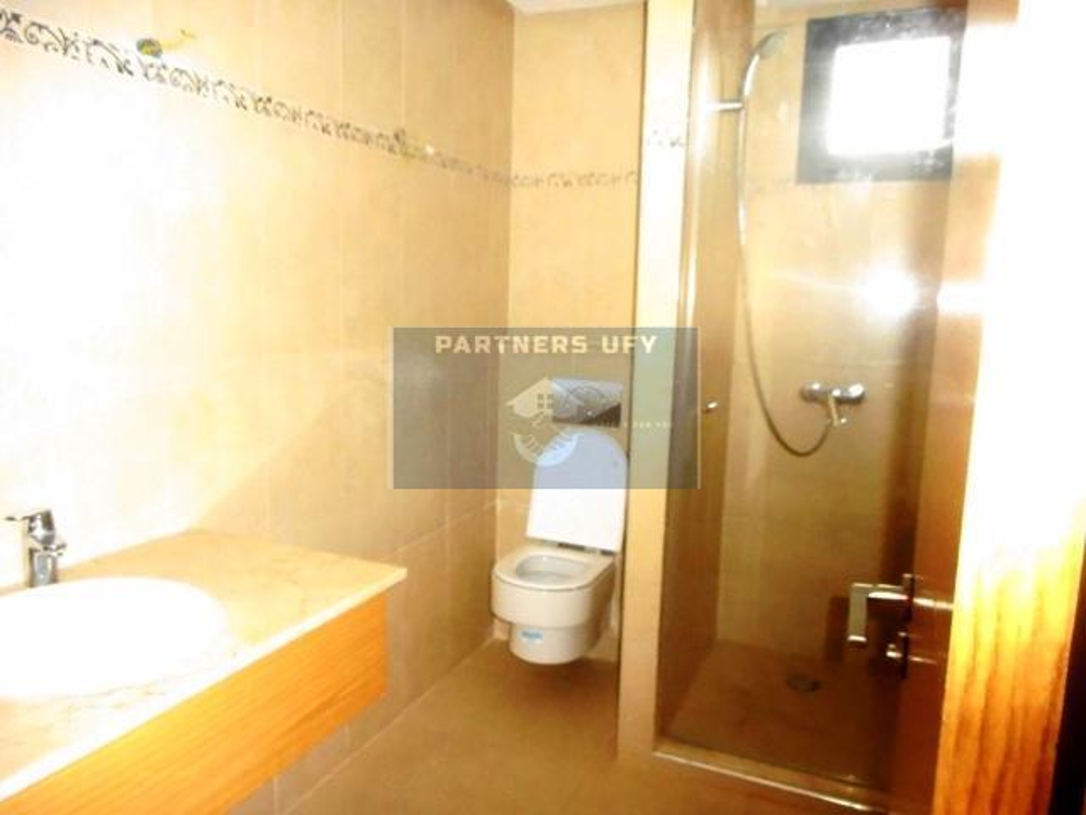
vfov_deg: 54.9
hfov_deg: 69.4
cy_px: 408
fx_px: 784
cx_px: 543
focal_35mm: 25
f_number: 3.7
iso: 1600
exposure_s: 1/25
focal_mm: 4.5
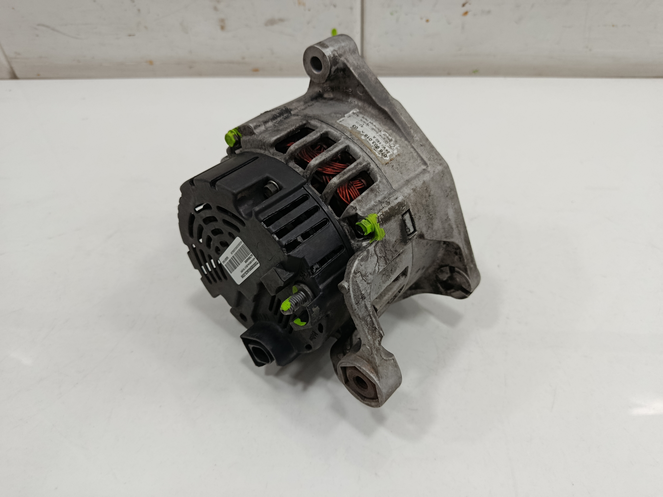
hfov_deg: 71.6
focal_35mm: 24
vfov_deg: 56.8
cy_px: 248
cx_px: 332
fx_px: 460
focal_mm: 5.24
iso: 994
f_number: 1.7
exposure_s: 1/100
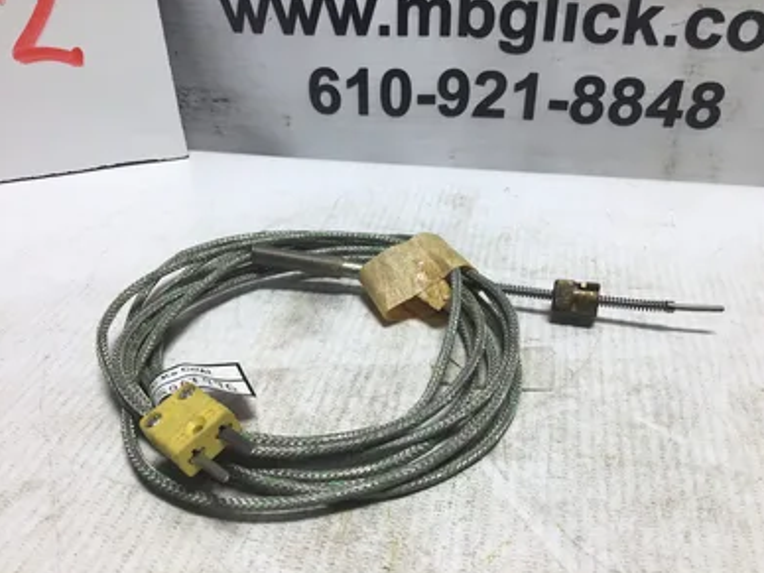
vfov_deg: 44.2
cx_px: 392
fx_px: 706
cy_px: 284
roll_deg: -1.0
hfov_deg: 56.8
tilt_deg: -33.4
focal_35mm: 32
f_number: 2.4
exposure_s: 1/123
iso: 25
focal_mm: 3.3
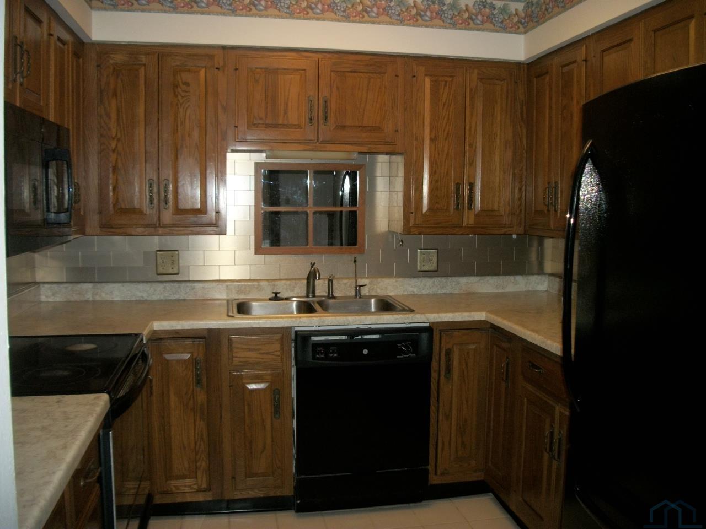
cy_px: 264
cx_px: 353
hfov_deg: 56.8
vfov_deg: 44.2
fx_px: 653
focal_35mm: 32
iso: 160
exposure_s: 1/30
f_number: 2.9
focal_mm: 5.7
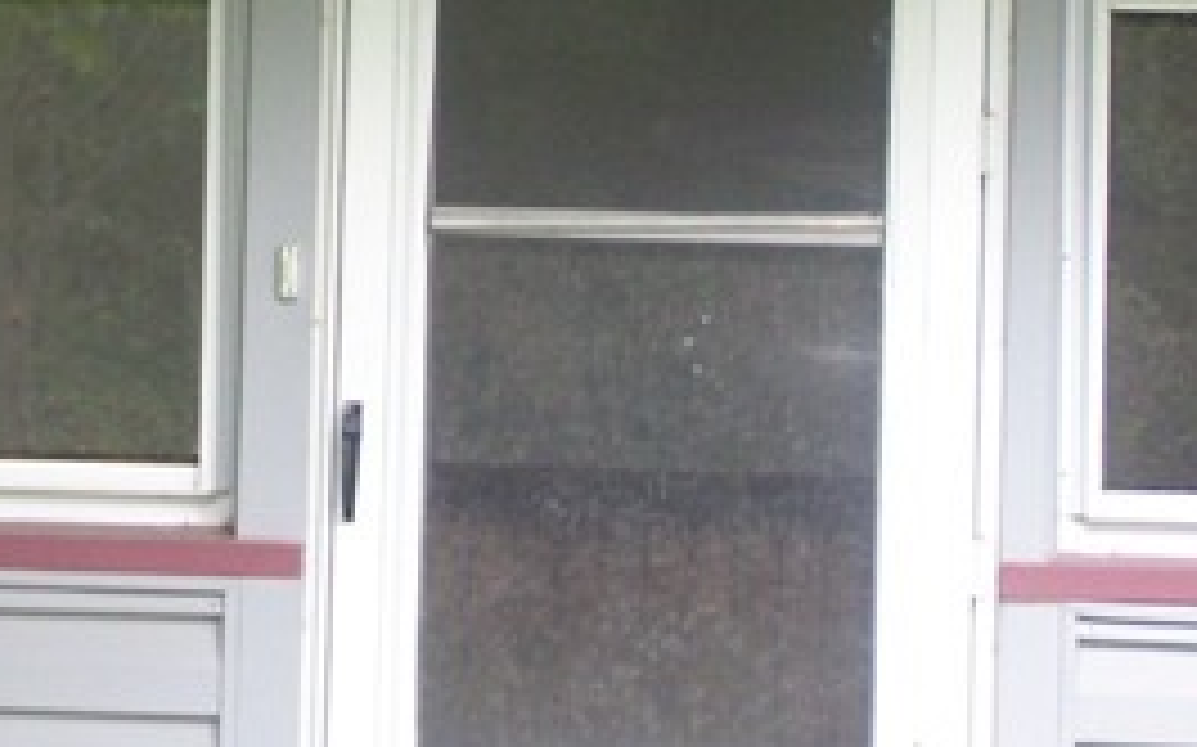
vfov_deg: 6.3
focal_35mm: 209
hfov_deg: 10.0
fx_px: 6815
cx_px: -22
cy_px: -36
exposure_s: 1/80
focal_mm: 13.7
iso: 160
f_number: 3.2
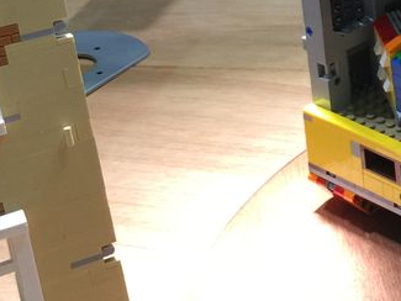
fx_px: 1240
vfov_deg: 13.3
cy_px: -101
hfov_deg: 16.9
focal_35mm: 107
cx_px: 571
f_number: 2.2
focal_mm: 4.15
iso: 32
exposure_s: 1/30
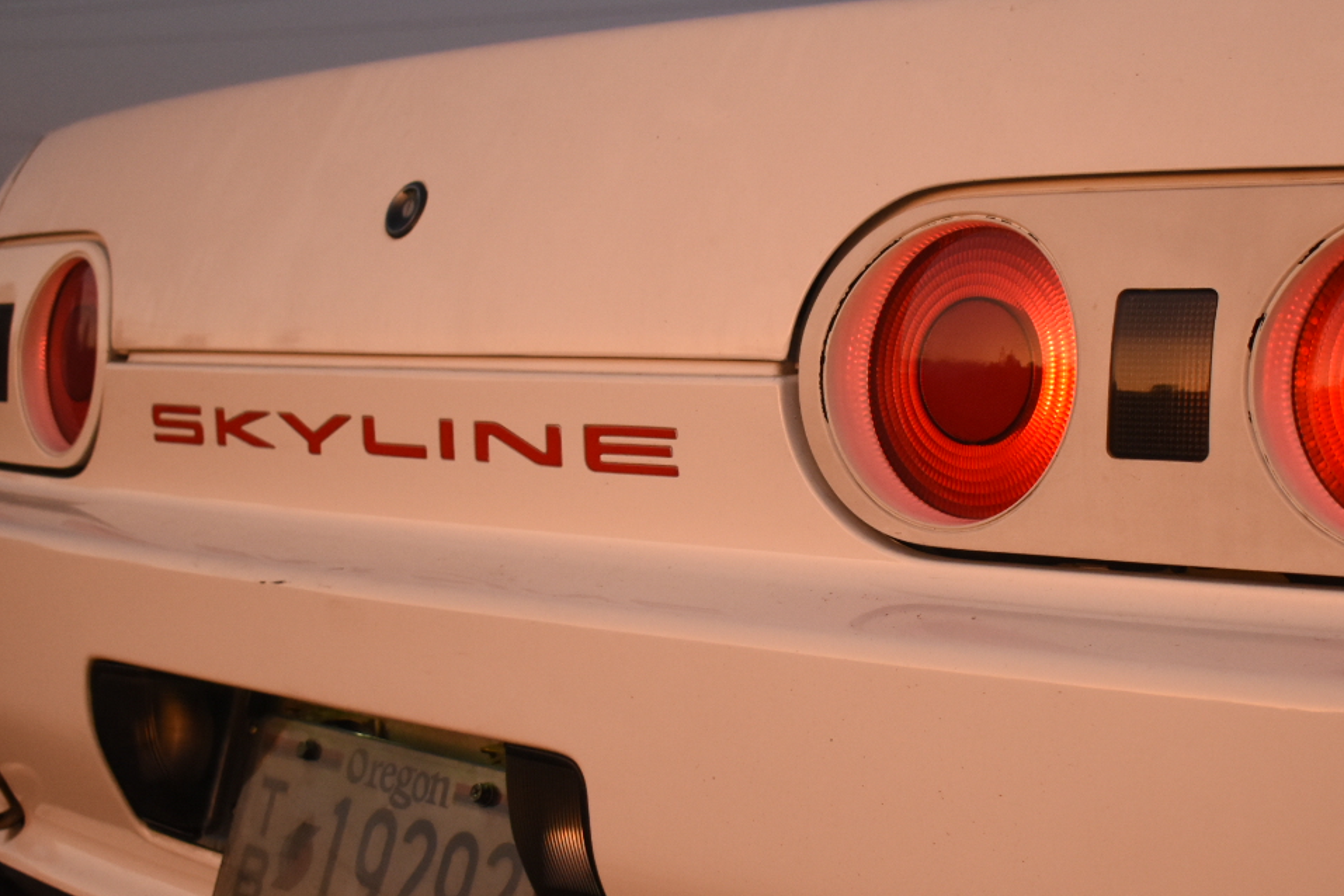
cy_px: 470
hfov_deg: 30.3
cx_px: 882
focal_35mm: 66
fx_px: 2464
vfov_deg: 20.6
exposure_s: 1/125
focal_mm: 26
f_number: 4
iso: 1250
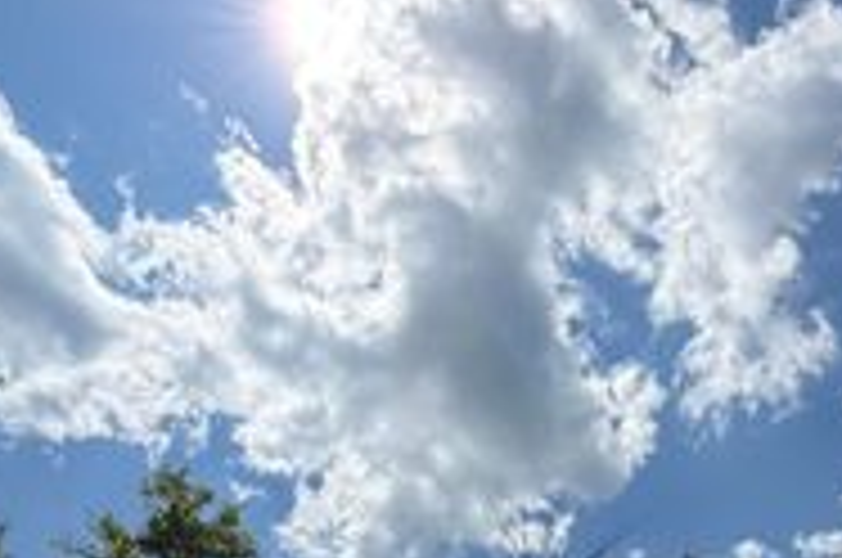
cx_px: 518
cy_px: 691
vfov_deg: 28.9
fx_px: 911
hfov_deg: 49.2
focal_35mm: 39
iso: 20
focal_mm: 2.22
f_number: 2.2
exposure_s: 1/2092
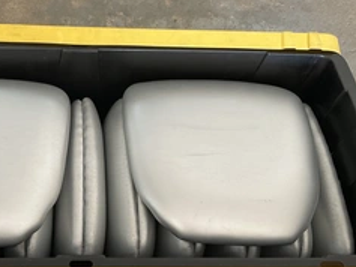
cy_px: 153
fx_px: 504
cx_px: 74
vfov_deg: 29.7
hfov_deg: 37.6
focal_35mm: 49
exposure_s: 1/60
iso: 100
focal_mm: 3
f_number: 1.8
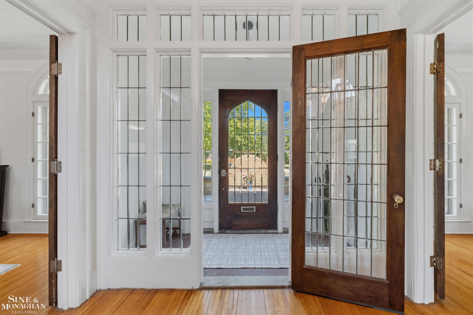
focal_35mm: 15
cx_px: 236
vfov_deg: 77.3
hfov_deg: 100.4
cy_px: 158
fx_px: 197
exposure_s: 1/4
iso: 640
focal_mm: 10
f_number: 7.1
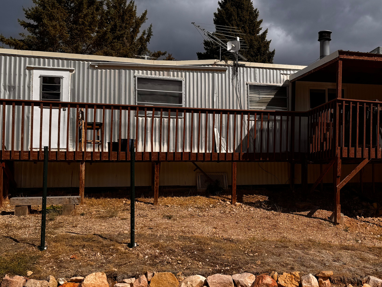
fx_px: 464
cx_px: 285
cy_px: 146
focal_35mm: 42
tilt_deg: +1.8
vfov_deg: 34.4
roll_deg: +0.8
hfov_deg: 43.4
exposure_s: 1/9009
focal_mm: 6.76
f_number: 1.78
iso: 80
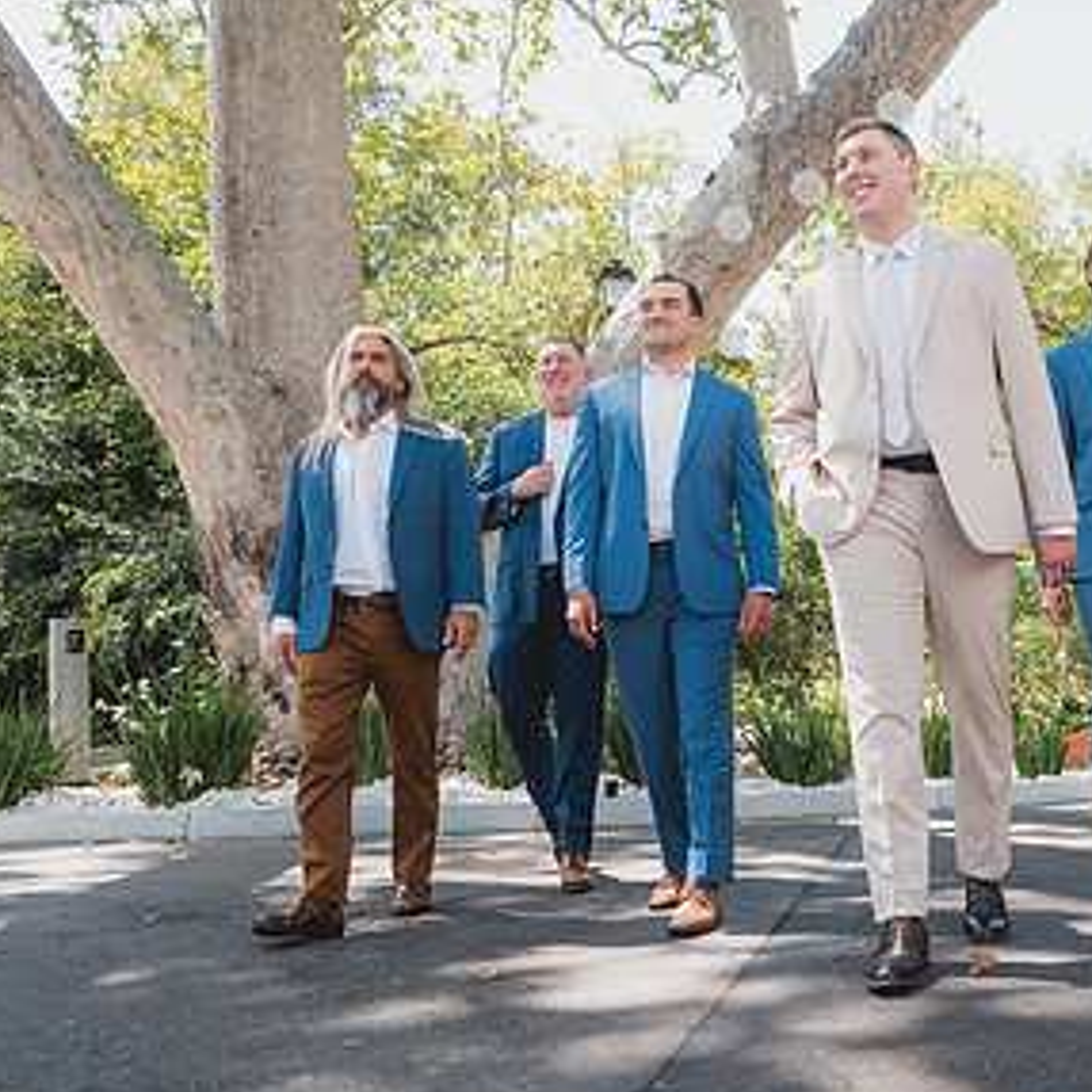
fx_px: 1106
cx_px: 901
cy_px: 536
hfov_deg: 49.0
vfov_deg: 52.5
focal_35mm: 31
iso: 200
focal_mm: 18
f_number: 3.5
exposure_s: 1/200
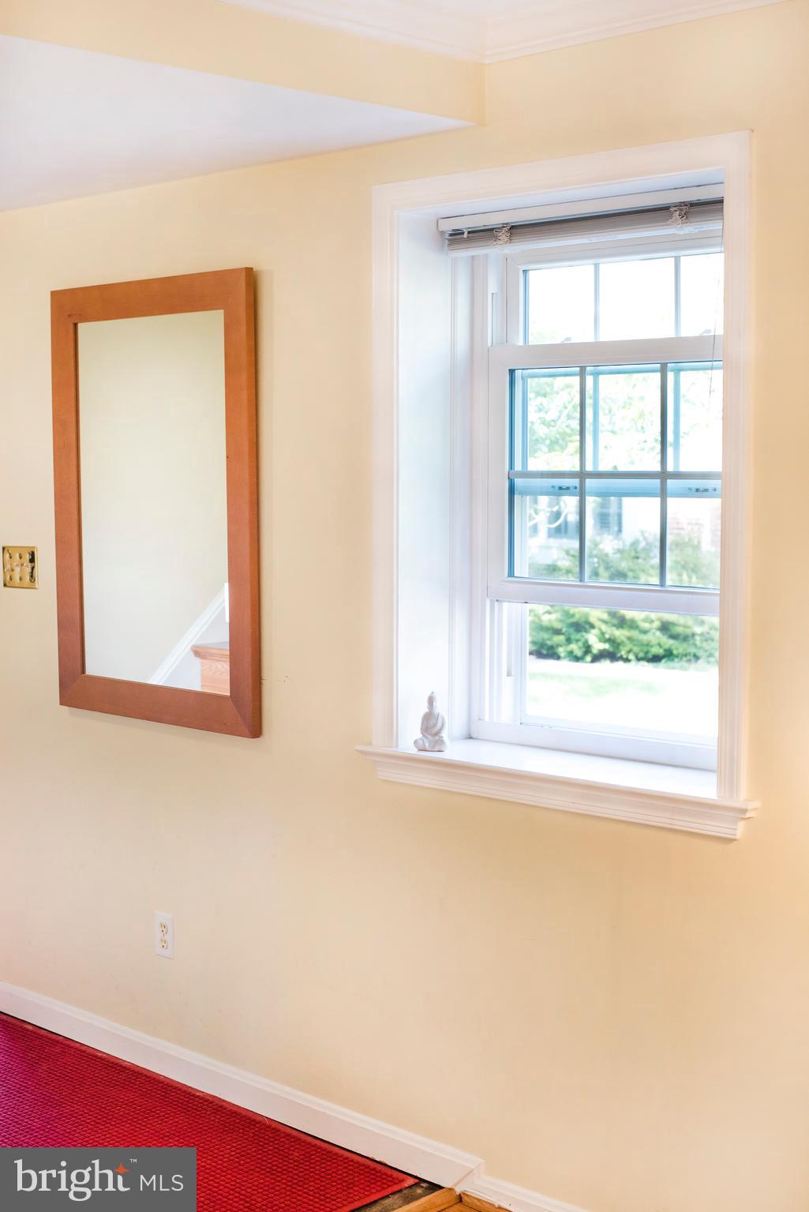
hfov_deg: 27.0
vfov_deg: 39.6
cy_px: 606
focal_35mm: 50
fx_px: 1683
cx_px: 404
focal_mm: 50
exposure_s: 1/125
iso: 1250
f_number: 5
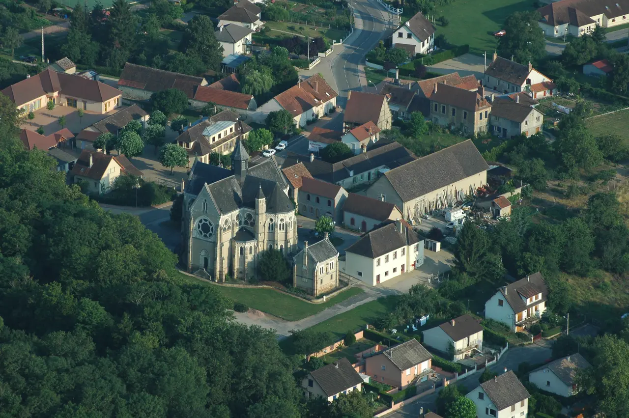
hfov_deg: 9.5
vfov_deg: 6.3
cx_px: 314
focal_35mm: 218
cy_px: 209
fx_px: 3797
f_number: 10
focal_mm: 145
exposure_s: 1/400
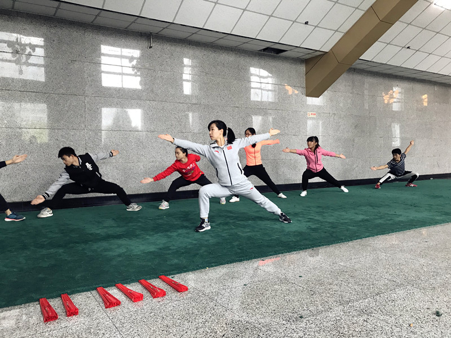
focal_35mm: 28
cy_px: 169
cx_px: 226
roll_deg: +0.8
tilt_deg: -2.6
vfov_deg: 49.7
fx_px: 365
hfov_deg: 63.4
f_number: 1.8
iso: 40
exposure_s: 1/25
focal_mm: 3.99
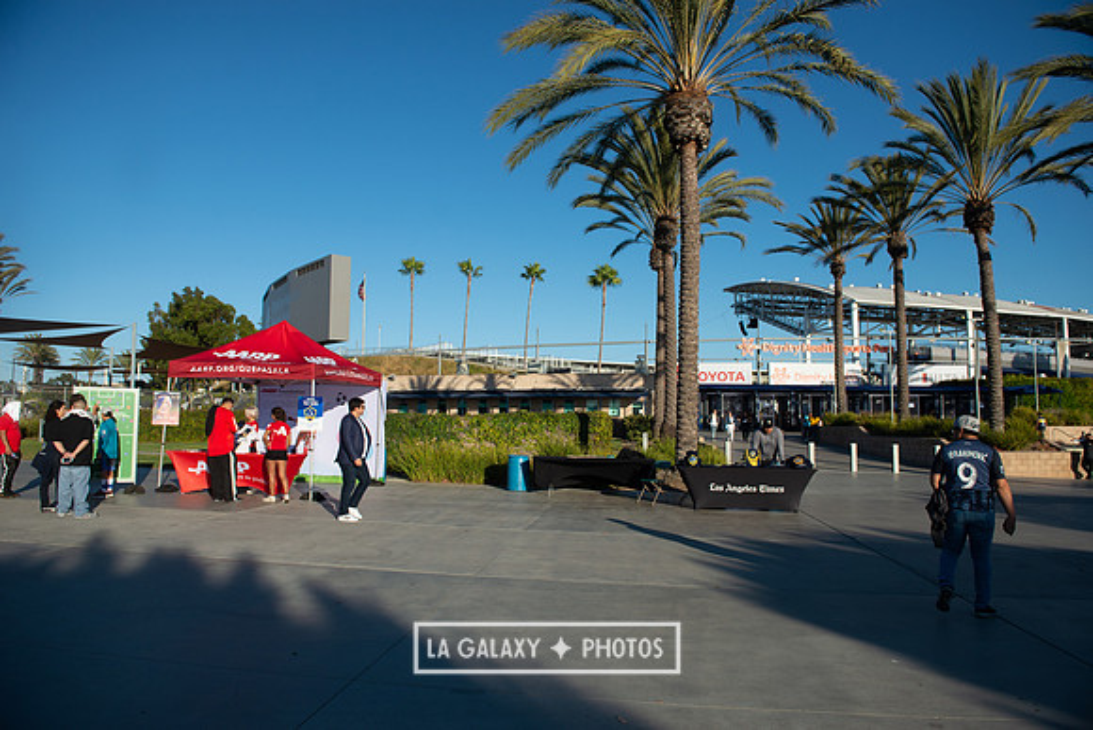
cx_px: 546
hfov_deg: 73.7
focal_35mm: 24
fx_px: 729
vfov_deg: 53.2
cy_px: 365
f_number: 4.5
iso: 200
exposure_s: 1/2500
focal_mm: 24
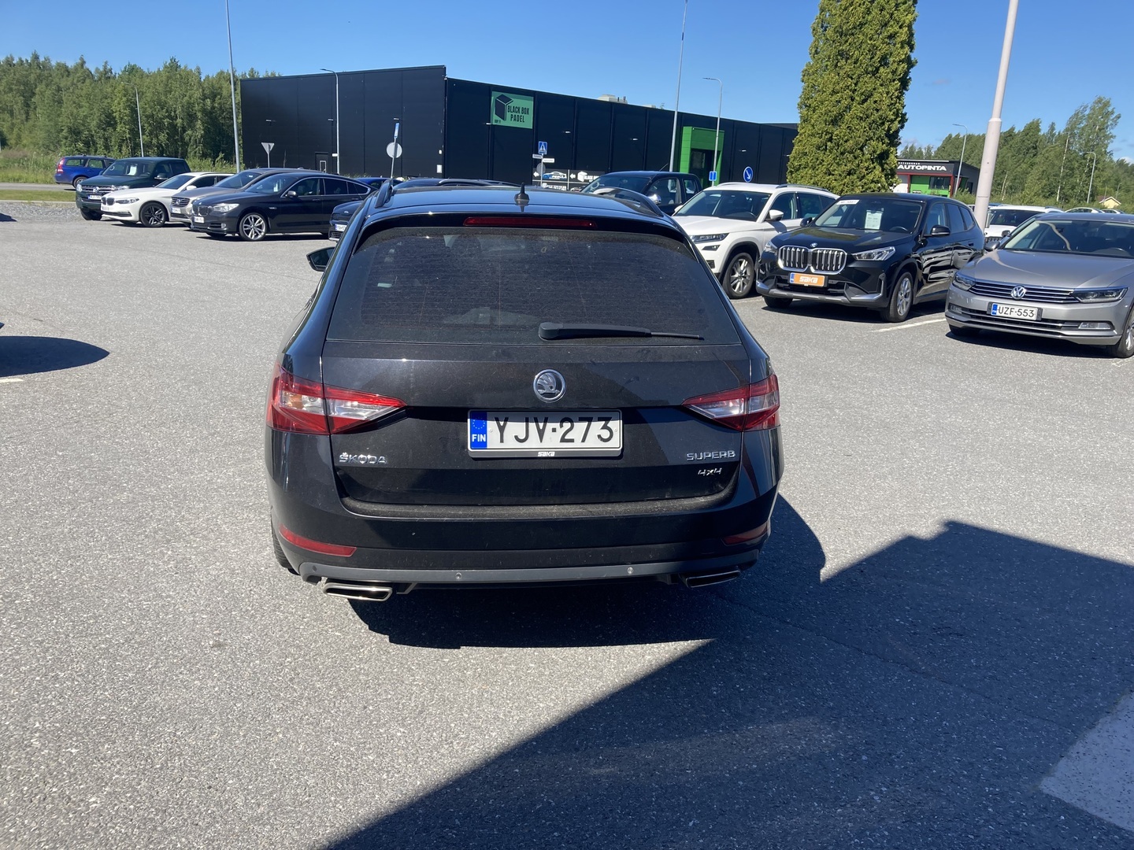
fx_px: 917
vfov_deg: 49.7
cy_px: 425
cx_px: 567
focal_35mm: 28
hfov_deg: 63.4
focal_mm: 3.99
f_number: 1.8
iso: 20
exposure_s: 1/1263
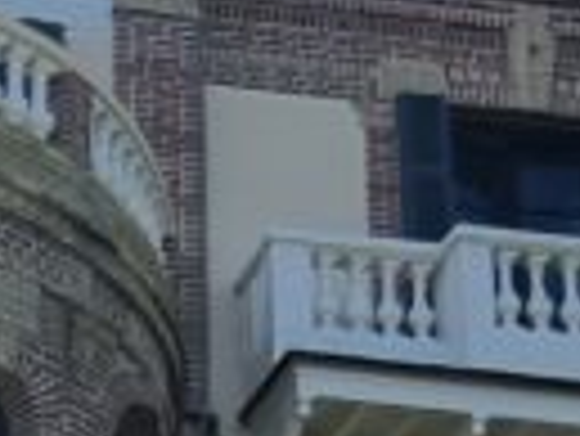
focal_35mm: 103
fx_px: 1727
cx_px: -247
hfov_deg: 17.4
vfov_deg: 13.2
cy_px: 746
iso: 50
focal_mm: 2.2
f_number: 2.2
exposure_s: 1/3008
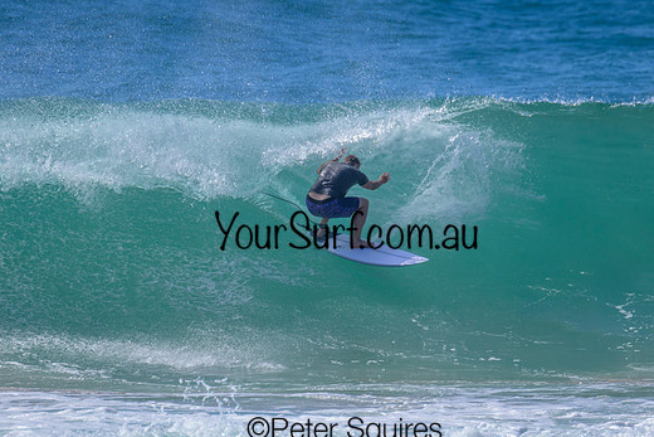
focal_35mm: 892
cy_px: 220
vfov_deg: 1.5
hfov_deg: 2.3
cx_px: 345
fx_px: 16208
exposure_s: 1/2000
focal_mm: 800
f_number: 11
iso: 800
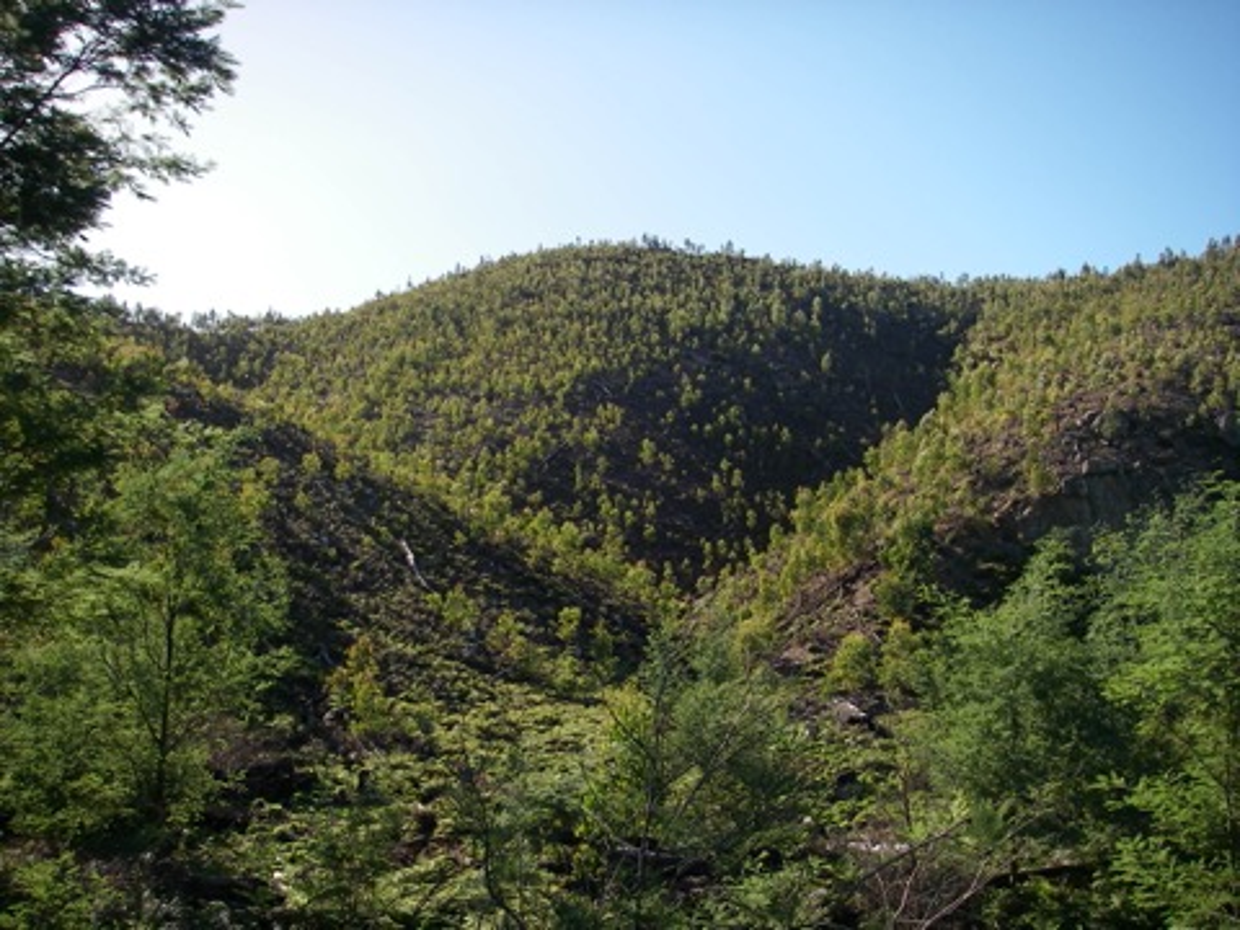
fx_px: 1361
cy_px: 465
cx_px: 620
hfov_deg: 49.0
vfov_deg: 37.7
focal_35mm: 38
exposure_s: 1/320
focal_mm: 6.3
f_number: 3.3
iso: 64
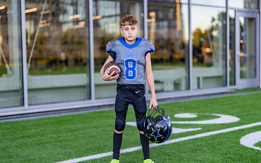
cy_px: 82
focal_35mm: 60
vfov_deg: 21.6
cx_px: 135
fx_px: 427
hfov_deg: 34.0
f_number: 1.2
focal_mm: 50
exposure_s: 1/400
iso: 100
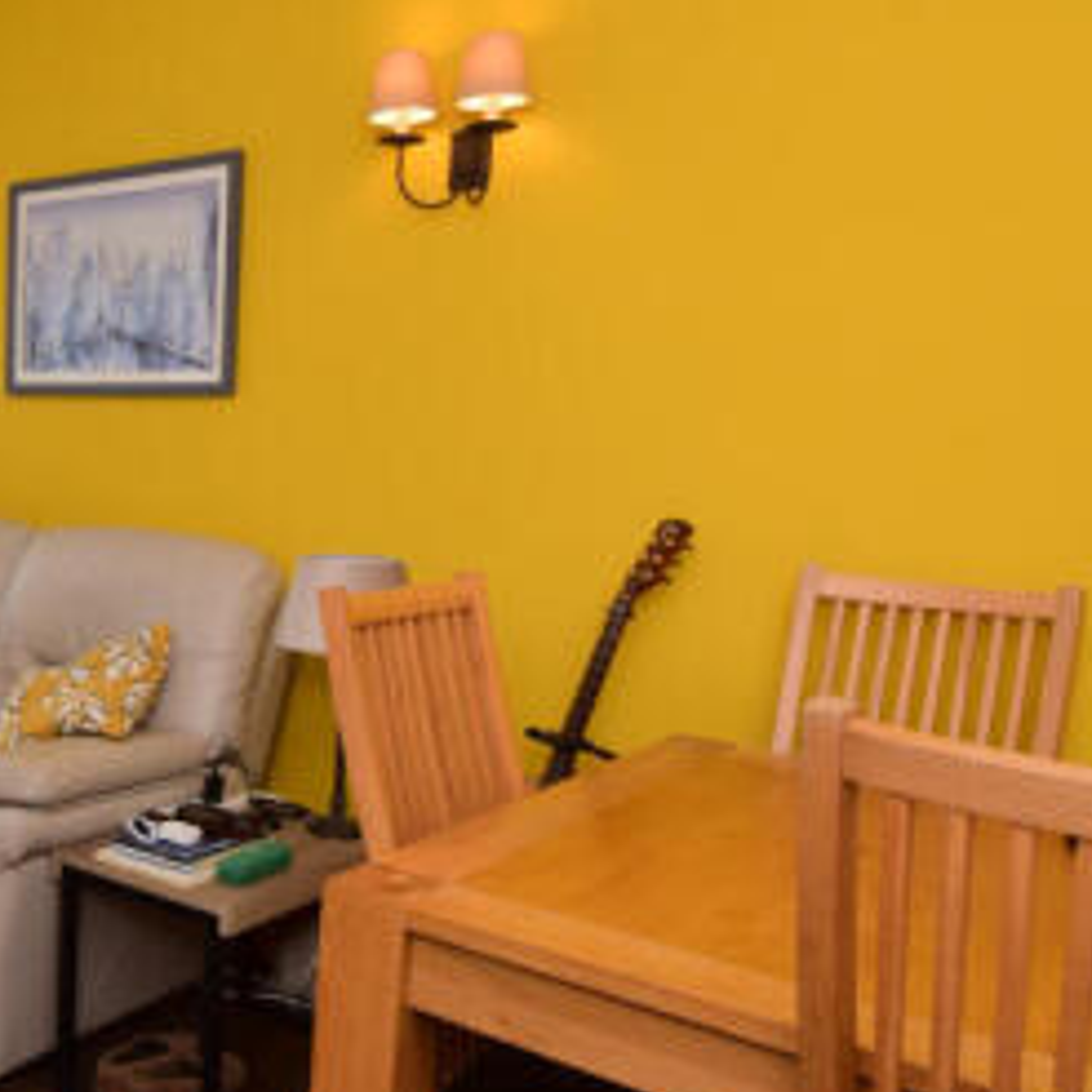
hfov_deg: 43.9
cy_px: 601
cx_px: 95
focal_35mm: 34
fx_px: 1213
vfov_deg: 48.4
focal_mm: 10
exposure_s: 1/60
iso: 500
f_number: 14
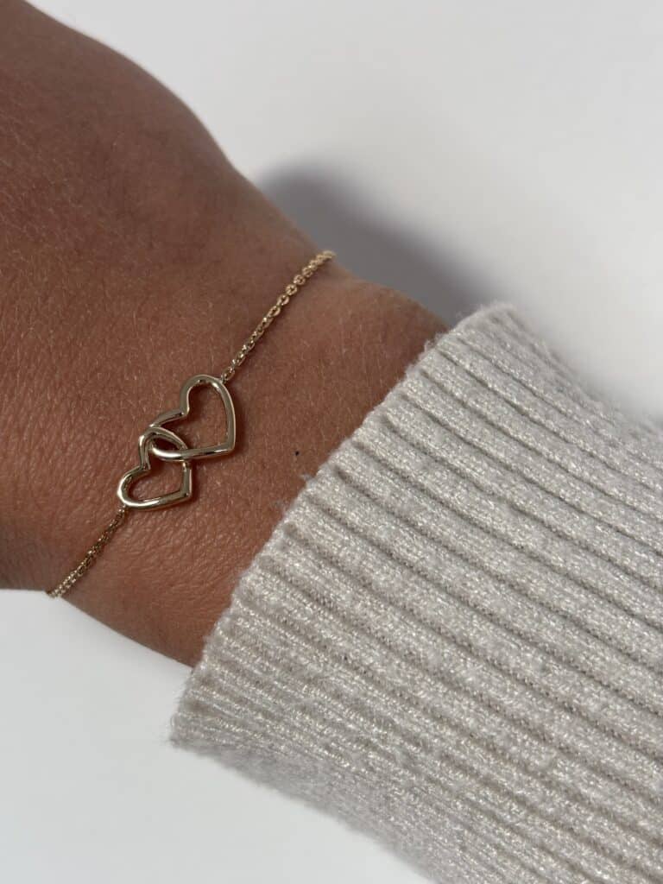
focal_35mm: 52
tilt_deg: -7.9
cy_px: 442
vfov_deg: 36.8
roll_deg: -5.1
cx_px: 332
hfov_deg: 28.0
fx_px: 1328
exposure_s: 1/77
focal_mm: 5.96
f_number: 1.6
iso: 50
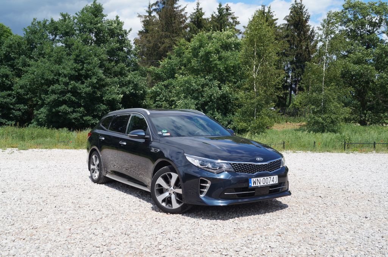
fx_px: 387
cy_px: 128
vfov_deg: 36.7
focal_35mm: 36
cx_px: 194
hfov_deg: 53.2
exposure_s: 1/250
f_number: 8
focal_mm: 24
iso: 100
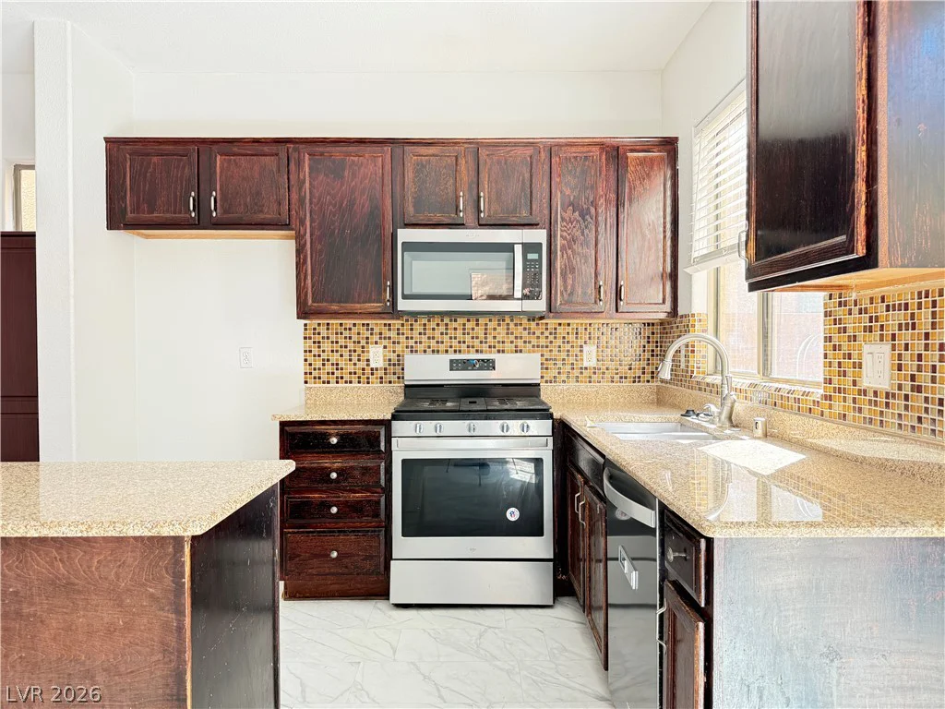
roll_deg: -0.3
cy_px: 354
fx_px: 655
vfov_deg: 56.8
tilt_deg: +0.0
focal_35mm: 24
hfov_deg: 71.6
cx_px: 472
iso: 250
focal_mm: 6.76
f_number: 1.78
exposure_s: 1/60
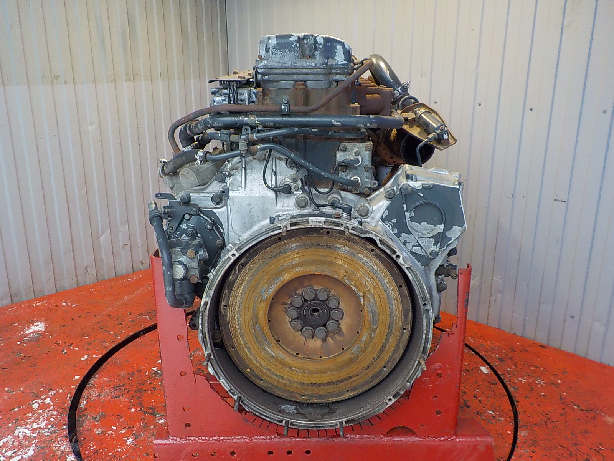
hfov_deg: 60.0
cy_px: 230
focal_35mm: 30
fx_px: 532
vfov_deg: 46.8
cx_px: 307
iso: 220
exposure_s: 1/30
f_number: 3.3
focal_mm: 4.1
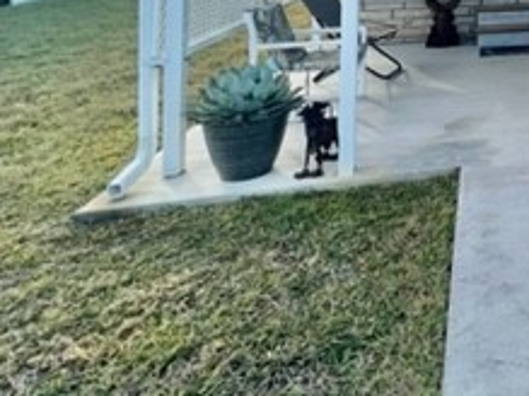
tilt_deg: -0.4
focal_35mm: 38
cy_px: -87
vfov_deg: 31.3
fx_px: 580
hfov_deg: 33.2
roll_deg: -0.4
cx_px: 715
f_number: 1.8
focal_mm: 1.57
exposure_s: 1/467
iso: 32
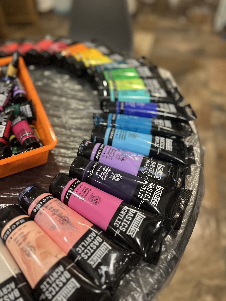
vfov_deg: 65.3
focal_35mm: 27
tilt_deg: -47.2
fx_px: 235
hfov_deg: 51.3
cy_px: 154
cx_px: 116
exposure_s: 1/60
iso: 500
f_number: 1.5
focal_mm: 5.7
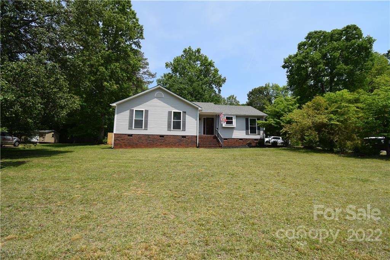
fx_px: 162
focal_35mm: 15
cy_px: 130
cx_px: 195
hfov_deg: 100.4
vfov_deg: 77.3
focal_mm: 10
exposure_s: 1/320
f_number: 9
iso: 200
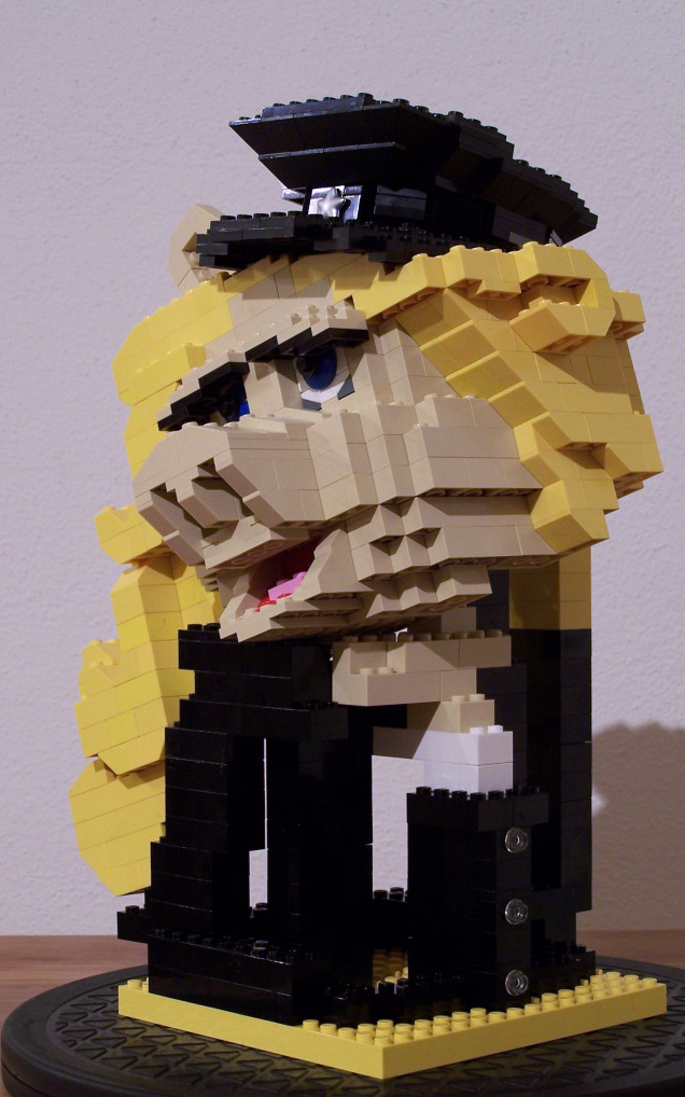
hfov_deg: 16.3
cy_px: 550
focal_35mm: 80
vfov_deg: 25.8
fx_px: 2390
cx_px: 386
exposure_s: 1/2
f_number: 3.2
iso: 80
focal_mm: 12.4
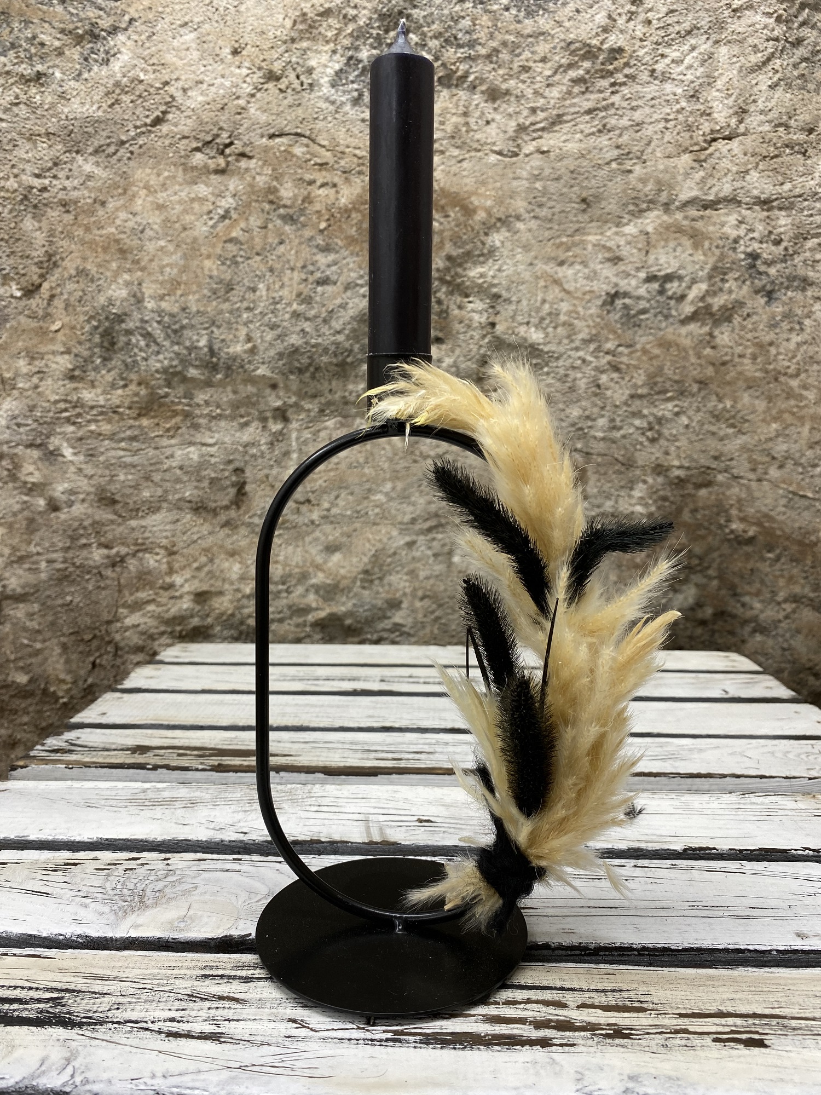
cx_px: 410
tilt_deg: -6.4
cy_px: 548
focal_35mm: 26
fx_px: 822
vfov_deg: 67.3
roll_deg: +0.3
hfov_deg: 53.1
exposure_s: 1/100
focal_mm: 4.25
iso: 64
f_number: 1.8
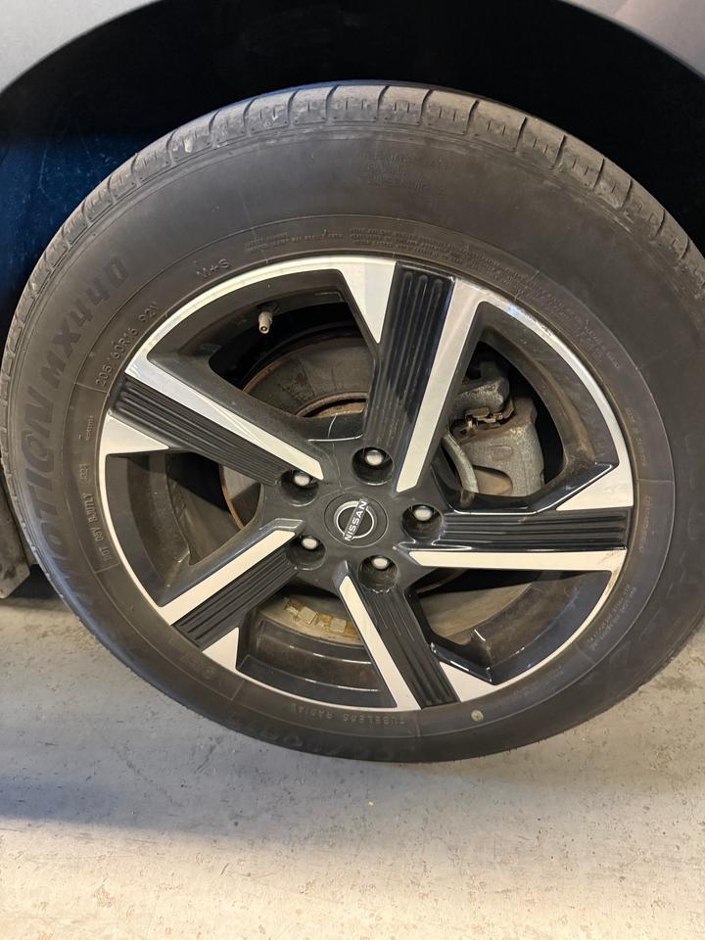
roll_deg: +3.2
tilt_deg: -30.5
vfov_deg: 71.6
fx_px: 652
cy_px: 470
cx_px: 352
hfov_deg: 56.8
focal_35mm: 24
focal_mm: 6.76
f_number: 1.78
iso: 800
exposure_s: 1/30
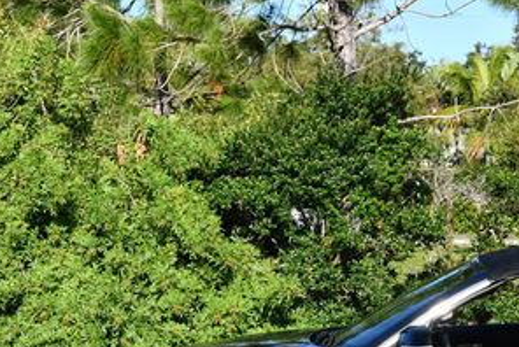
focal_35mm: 147
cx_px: 524
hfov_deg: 13.7
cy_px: 287
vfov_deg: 9.3
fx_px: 2121
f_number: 8
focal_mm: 34
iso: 140
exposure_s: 1/250
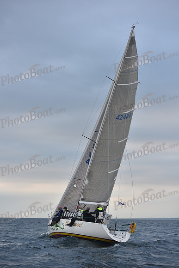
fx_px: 522
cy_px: 134
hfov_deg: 19.5
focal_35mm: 70
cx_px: 90
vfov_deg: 28.8
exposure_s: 1/640
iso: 500
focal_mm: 70
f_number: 4
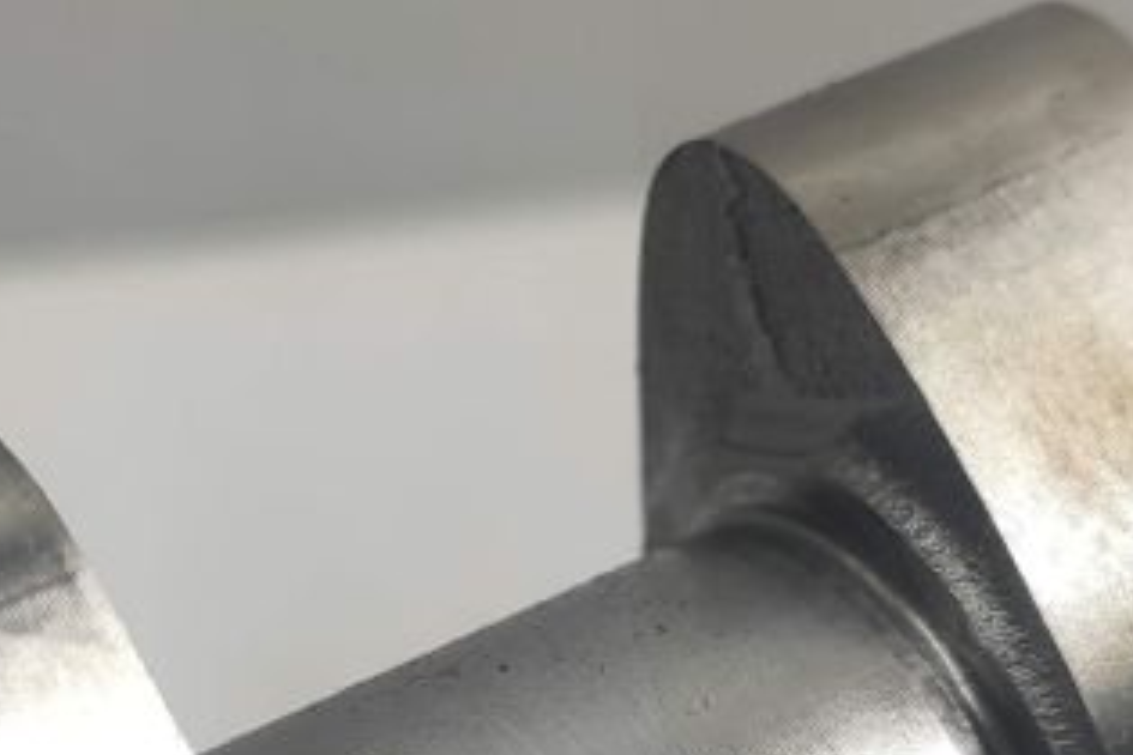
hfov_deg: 19.7
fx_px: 3241
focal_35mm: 103
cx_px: 317
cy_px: 636
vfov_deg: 13.2
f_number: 1.75
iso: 120
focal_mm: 4.77
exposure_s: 1/100
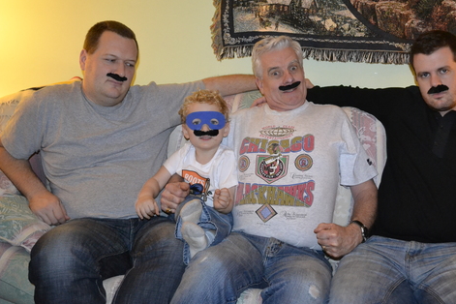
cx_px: 269
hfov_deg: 46.2
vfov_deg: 31.8
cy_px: 126
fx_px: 532
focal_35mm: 42
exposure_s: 1/60
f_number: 3.8
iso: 3200
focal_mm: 22
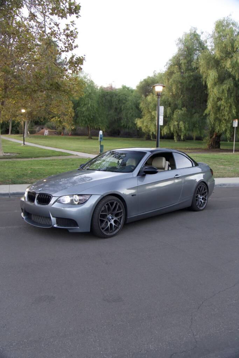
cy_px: 179
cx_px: 120
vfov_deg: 59.5
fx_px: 314
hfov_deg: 41.7
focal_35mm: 32
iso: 1600
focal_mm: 21
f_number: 3.2
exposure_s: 1/250
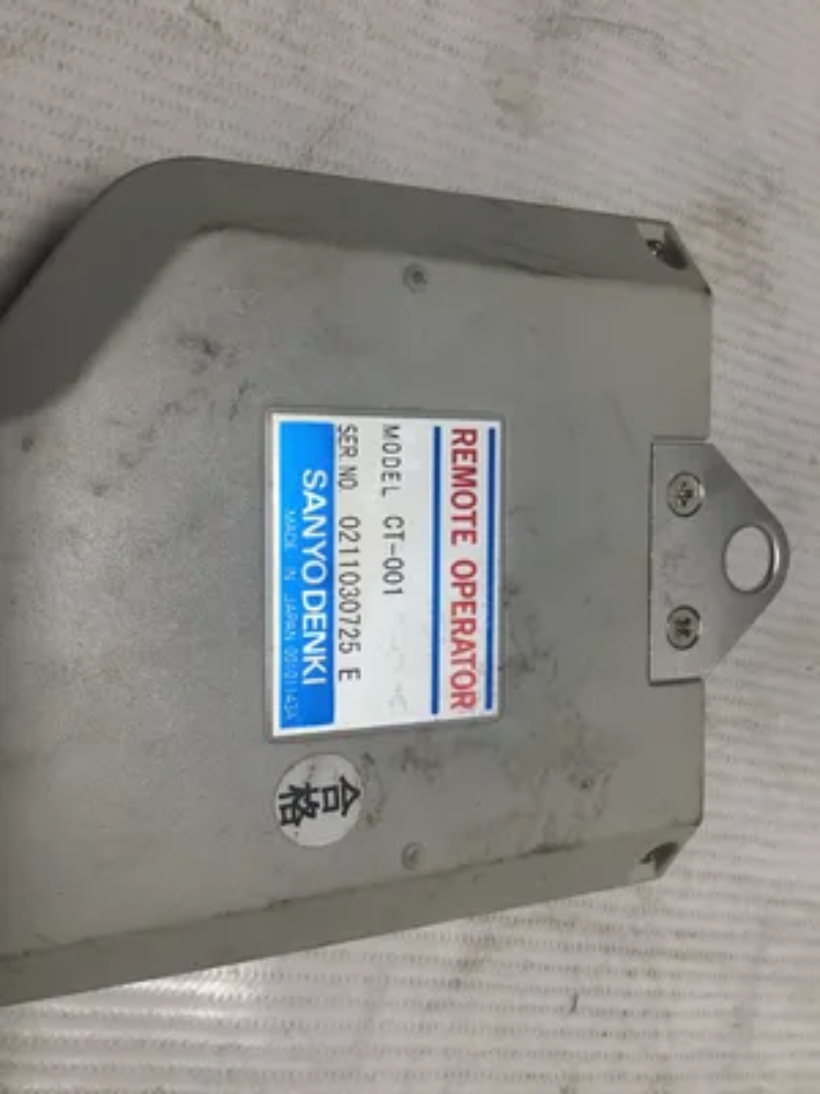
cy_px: 547
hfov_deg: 45.4
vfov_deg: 58.4
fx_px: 979
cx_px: 410
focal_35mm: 31
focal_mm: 3.3
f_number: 2.4
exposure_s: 1/403
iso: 25
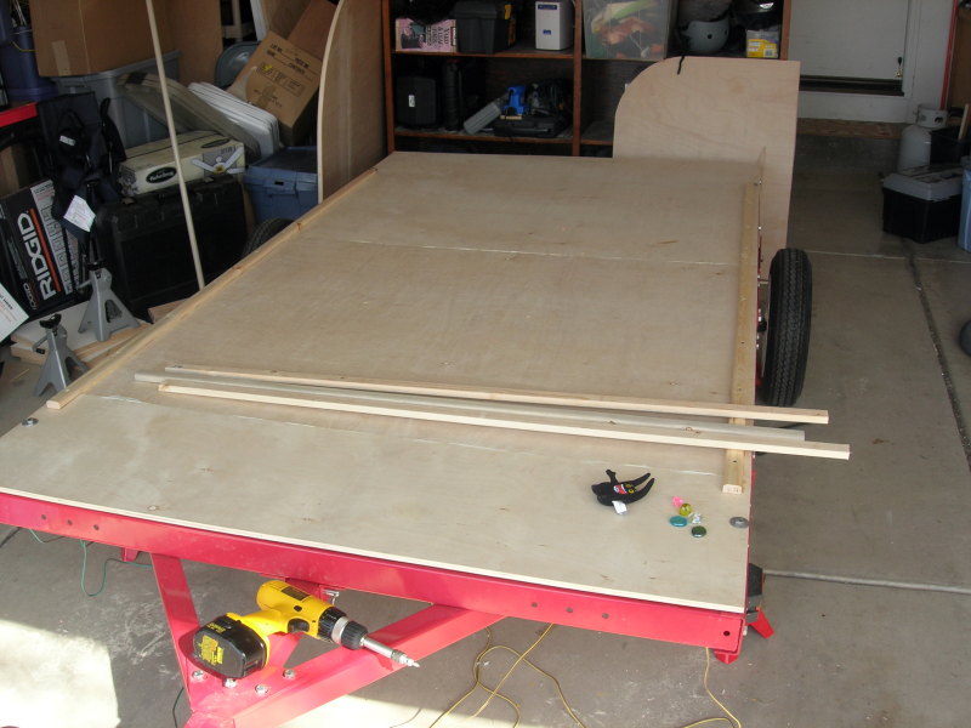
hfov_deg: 49.0
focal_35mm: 38
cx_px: 486
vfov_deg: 37.7
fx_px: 1066
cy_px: 364
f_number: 4.8
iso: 64
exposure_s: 1/60
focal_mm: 7.8
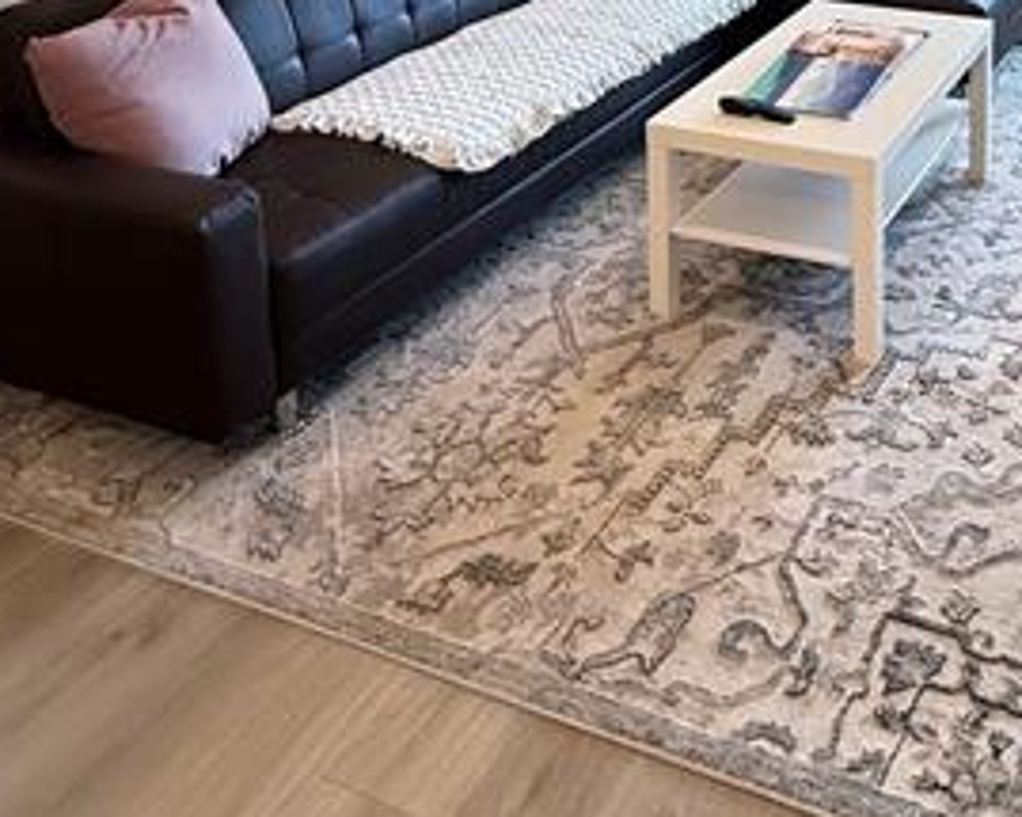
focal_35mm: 39
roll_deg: +0.8
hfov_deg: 42.8
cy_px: -258
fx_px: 1179
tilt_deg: -5.5
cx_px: 923
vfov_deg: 30.0
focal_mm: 2.22
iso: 500
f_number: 2.2
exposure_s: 1/120
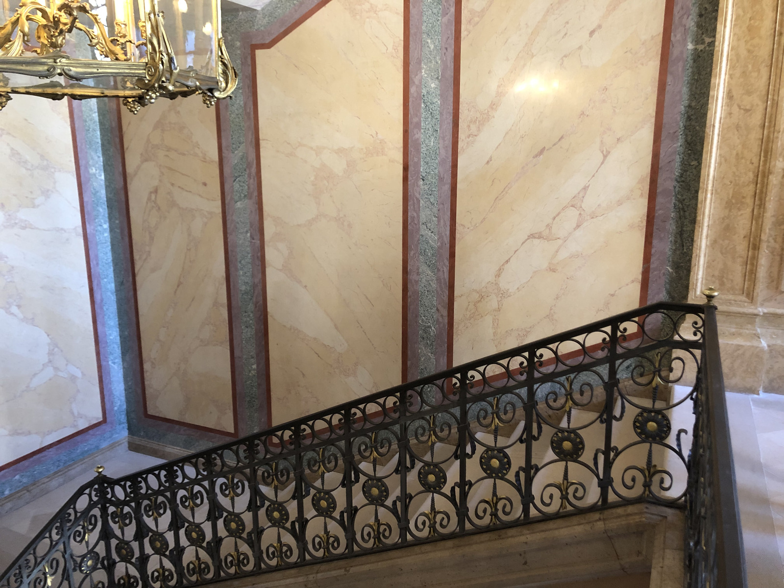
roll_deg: +0.1
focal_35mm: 28
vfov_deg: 49.7
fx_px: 634
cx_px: 392
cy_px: 294
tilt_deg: -12.4
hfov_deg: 63.4
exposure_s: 1/17
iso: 80
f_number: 1.8
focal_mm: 4
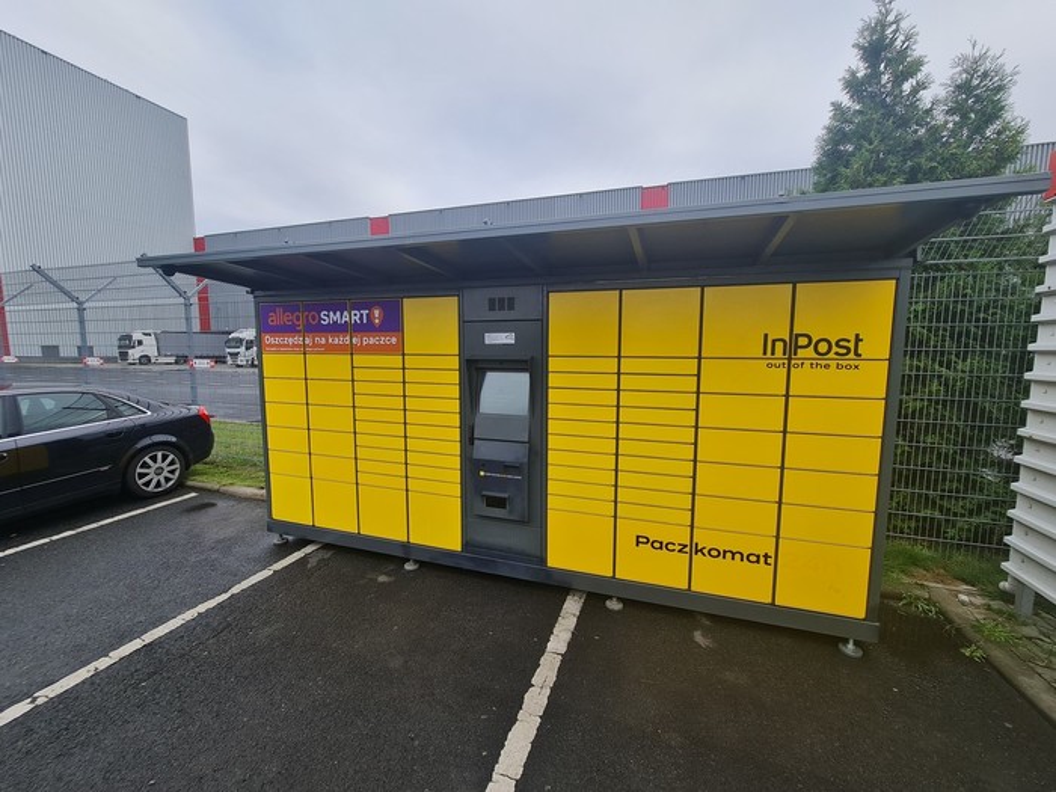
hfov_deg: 106.2
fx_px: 397
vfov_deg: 89.9
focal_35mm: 13
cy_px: 396
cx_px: 528
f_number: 2.2
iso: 64
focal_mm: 2.2
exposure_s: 1/864
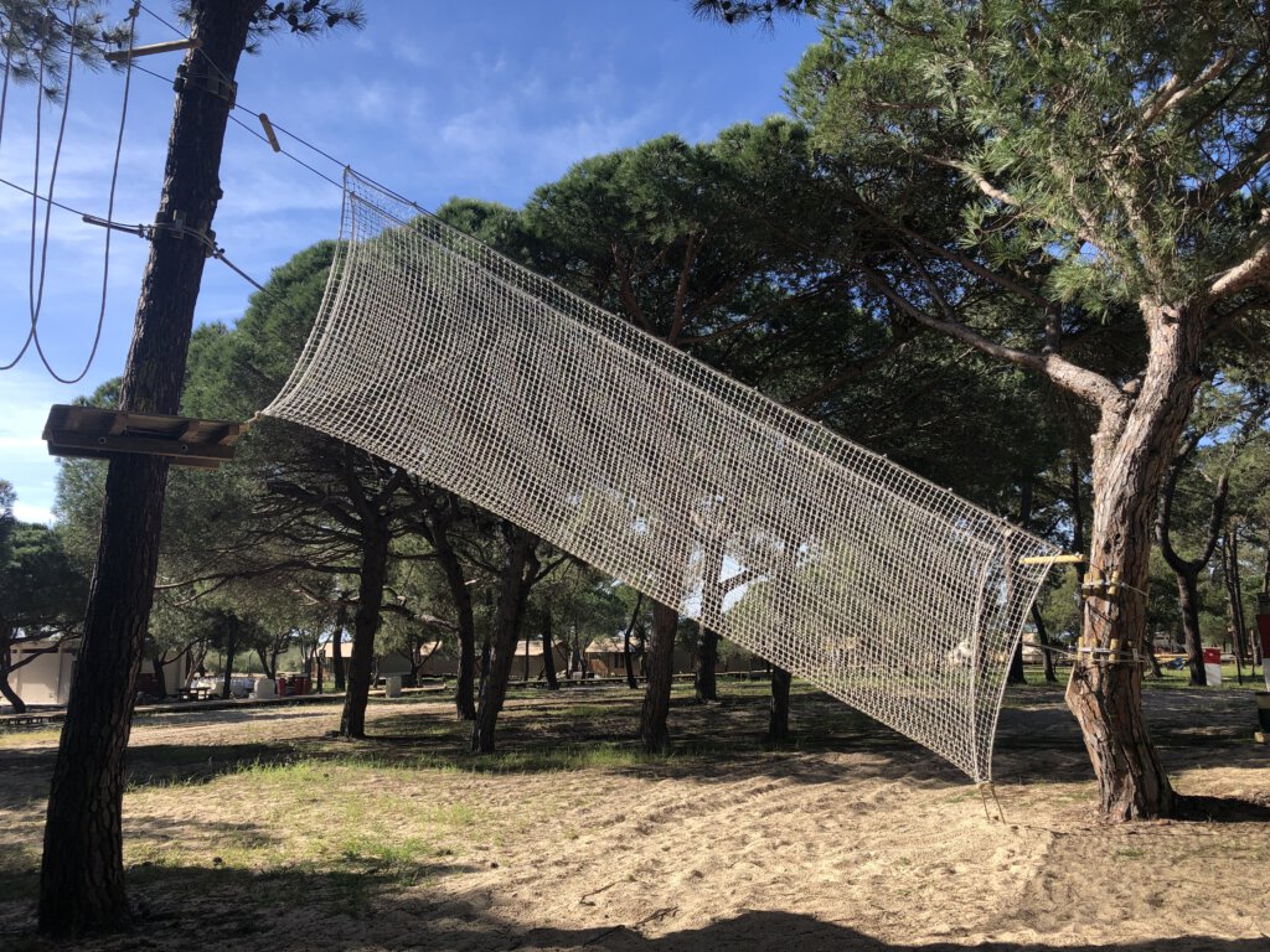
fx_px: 1027
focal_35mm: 28
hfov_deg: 63.4
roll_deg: +0.5
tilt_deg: +9.7
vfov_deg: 49.7
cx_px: 635
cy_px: 476
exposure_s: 1/1143
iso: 20
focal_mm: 4
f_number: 1.8
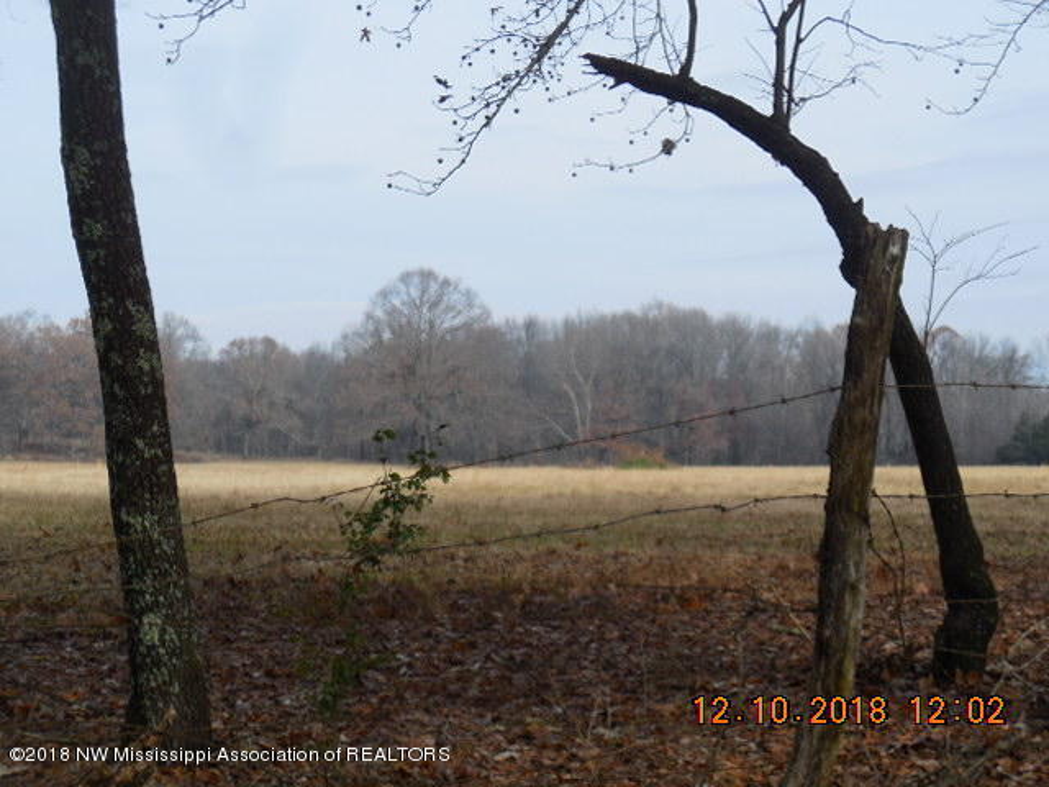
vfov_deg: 15.7
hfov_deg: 20.9
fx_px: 2849
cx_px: 524
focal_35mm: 94
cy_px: 394
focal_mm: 16.8
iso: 125
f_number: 4.7
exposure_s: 1/640
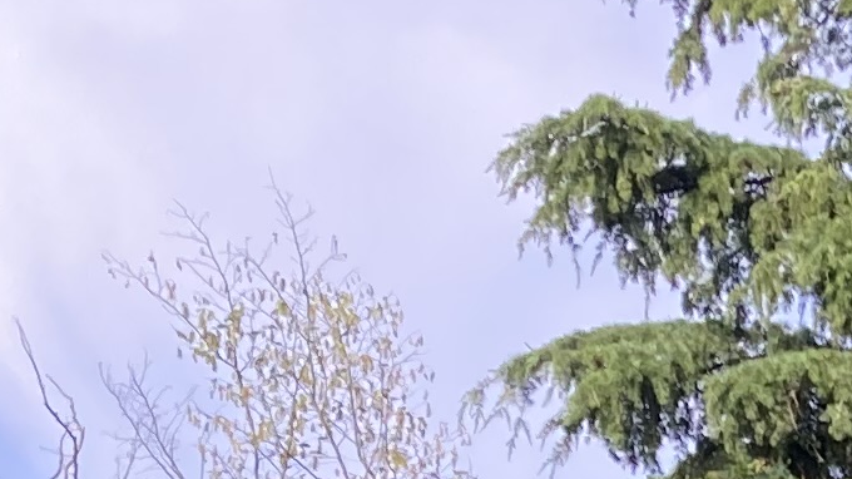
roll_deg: +0.8
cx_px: 1630
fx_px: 4088
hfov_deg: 11.0
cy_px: 1598
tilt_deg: -0.8
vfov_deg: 6.0
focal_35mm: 181
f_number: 1.8
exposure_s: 1/320
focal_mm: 3.99
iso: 20
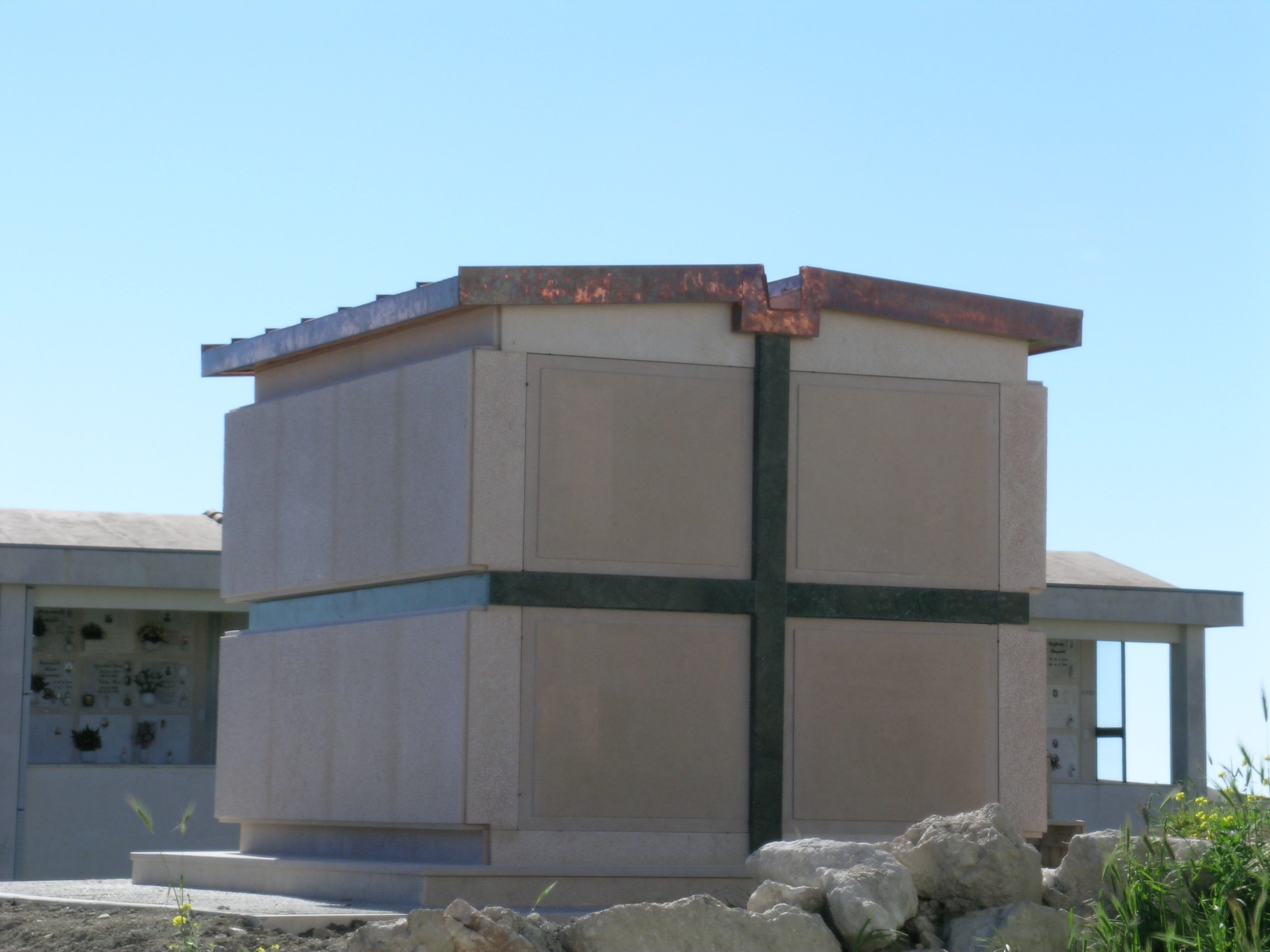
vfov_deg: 12.8
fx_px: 4256
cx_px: 635
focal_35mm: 116
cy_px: 476
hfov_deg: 17.0
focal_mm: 24
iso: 50
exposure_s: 1/169
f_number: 7.3
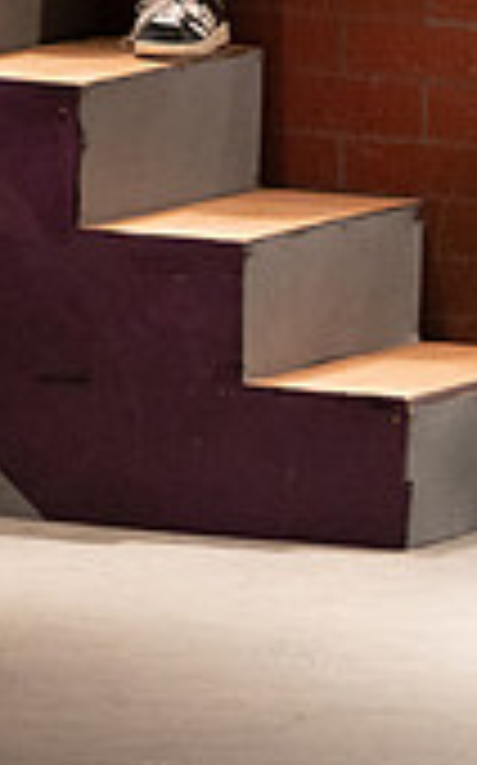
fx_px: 23189
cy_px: 112
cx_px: 1256
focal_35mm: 1113
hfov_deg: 1.2
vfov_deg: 1.9
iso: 10000
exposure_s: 1/200
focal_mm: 320
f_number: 6.3
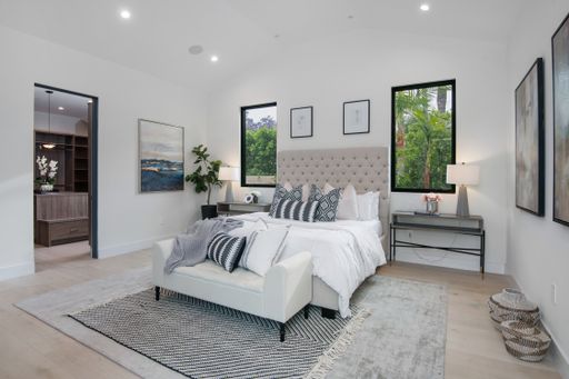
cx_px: 284
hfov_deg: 86.9
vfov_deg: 64.5
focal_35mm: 19
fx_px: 300
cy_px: 190
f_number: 8
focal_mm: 19
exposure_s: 1/30
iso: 320
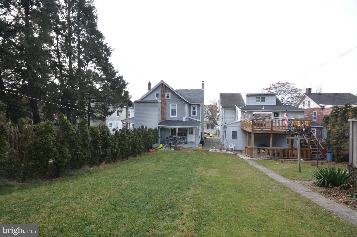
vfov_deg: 77.1
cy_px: 118
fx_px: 148
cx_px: 178
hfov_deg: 100.5
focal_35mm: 15
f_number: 6.3
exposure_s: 1/160
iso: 200
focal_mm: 10
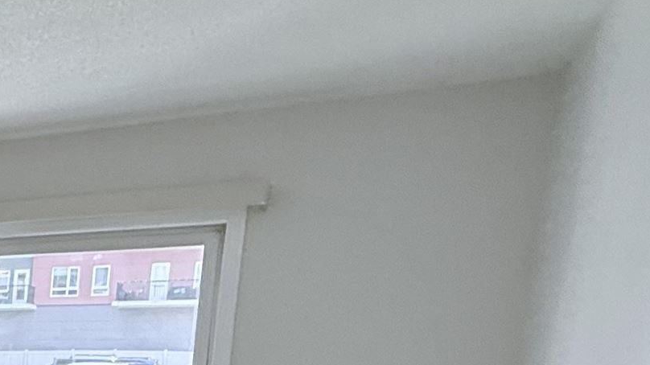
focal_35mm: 58
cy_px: 519
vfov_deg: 18.7
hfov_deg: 25.4
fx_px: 999
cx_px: -363
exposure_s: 1/120
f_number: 2.2
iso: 80
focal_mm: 2.22
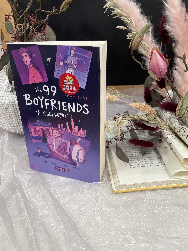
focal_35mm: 26
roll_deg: +3.2
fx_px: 188
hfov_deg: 53.1
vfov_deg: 67.3
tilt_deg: -27.9
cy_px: 126
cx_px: 94
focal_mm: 4.2
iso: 100
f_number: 1.6
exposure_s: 1/118
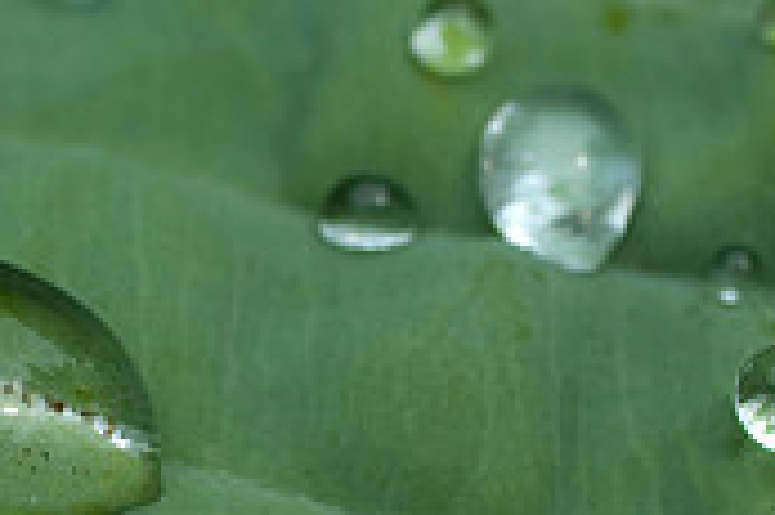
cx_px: -188
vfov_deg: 5.4
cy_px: 470
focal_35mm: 252
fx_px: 5420
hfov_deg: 8.1
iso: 200
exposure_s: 1/200
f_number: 7.1
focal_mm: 50
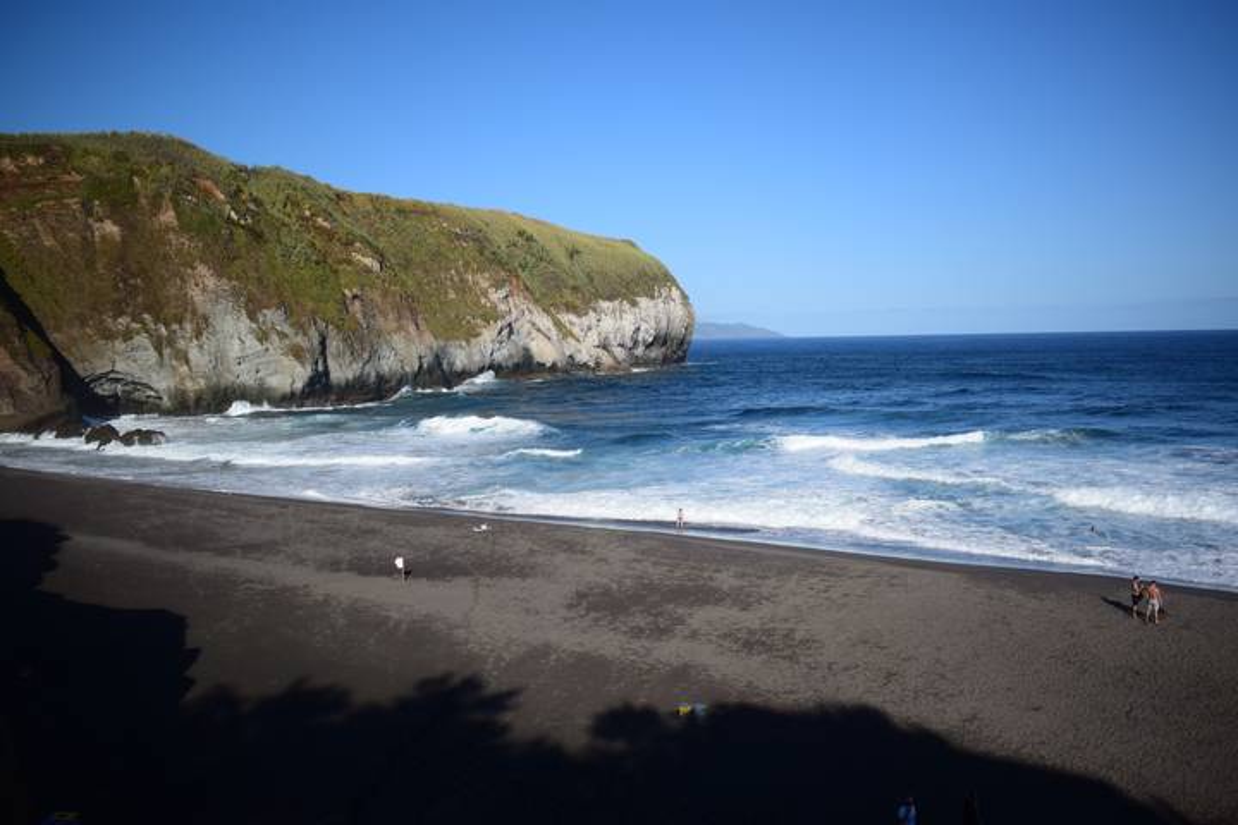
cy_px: 412
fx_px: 1135
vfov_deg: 40.0
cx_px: 619
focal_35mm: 33
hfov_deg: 57.2
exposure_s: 1/4000
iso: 250
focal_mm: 22
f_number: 3.8
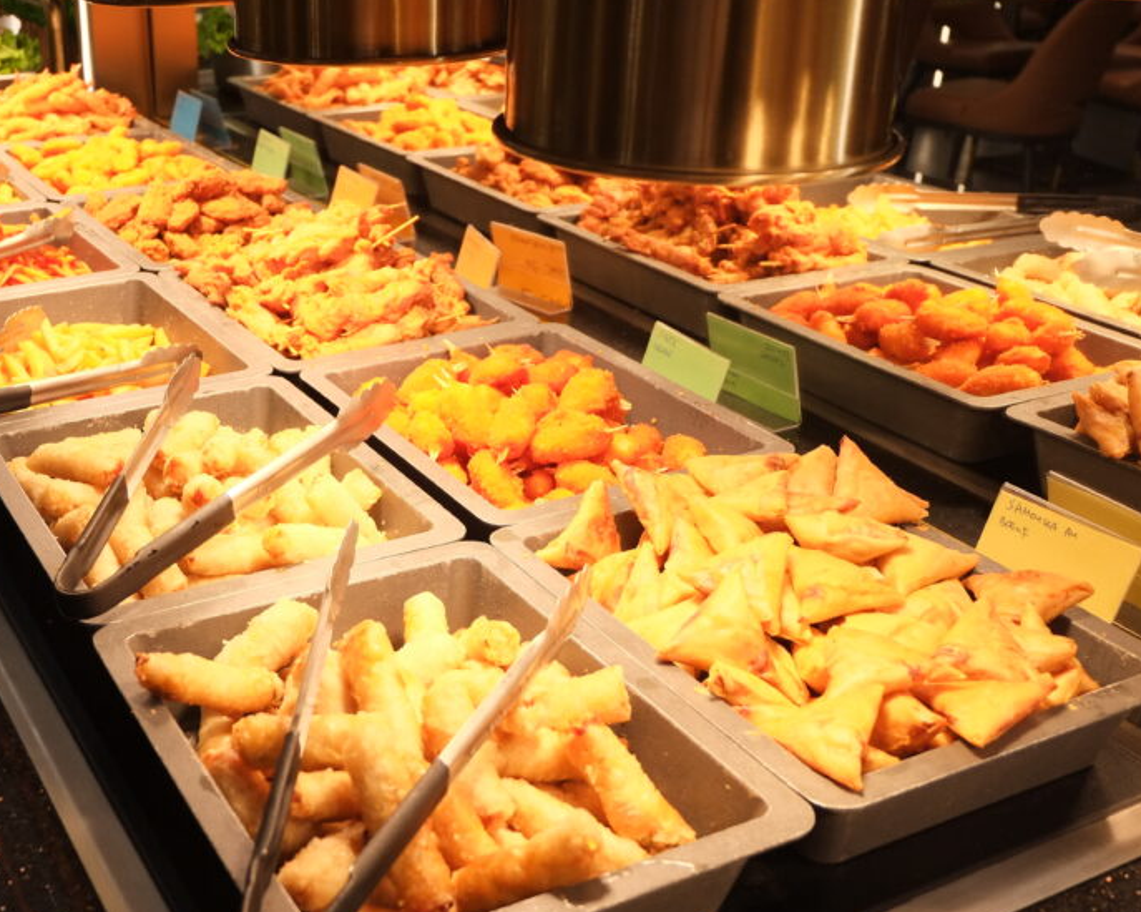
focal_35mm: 42
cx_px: 322
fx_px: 1418
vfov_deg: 35.6
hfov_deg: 42.8
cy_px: 506
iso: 800
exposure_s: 1/160
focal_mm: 20.1
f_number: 5
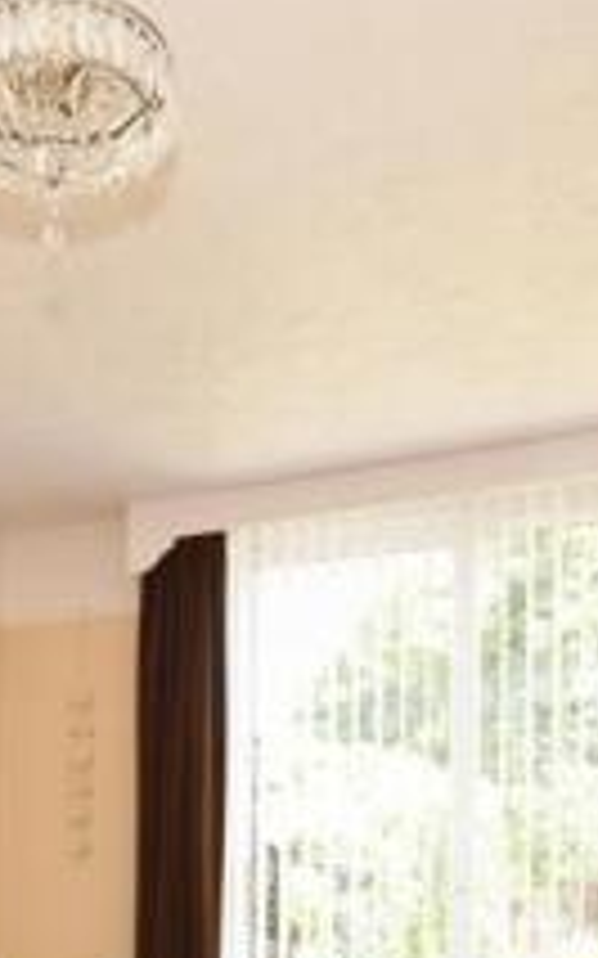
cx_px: 58
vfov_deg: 38.5
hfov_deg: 26.5
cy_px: 929
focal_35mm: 47
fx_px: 1226
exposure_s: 1/40
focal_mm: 10
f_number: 10
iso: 250
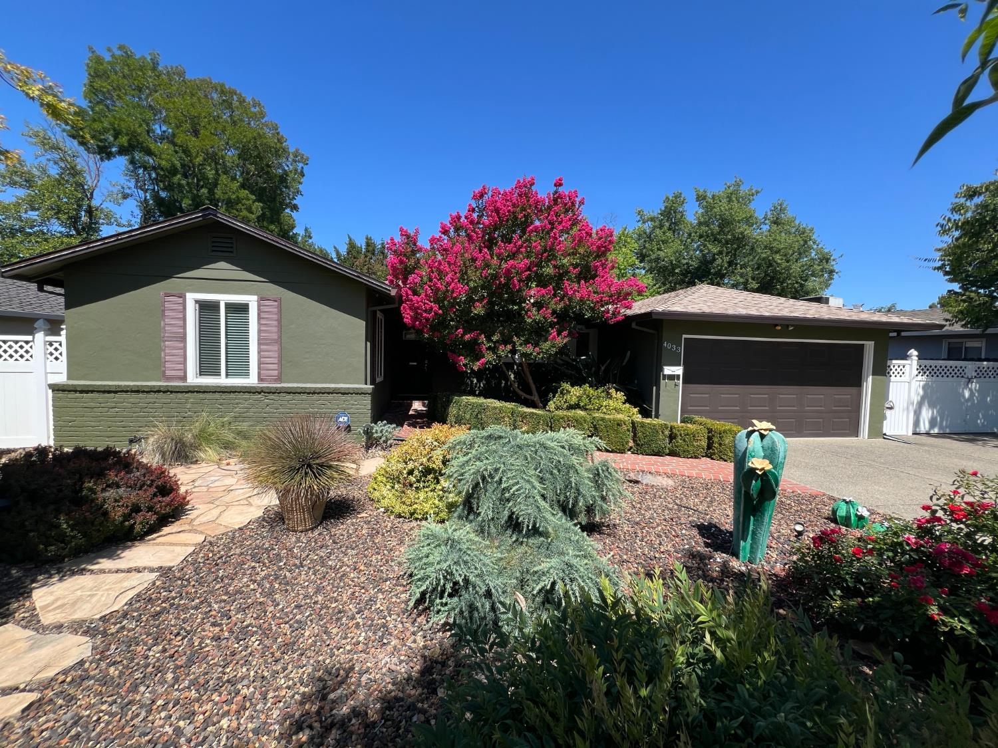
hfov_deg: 106.2
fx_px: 375
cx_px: 499
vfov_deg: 89.9
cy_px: 374
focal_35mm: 13
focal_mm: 1.57
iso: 32
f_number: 1.8
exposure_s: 1/737
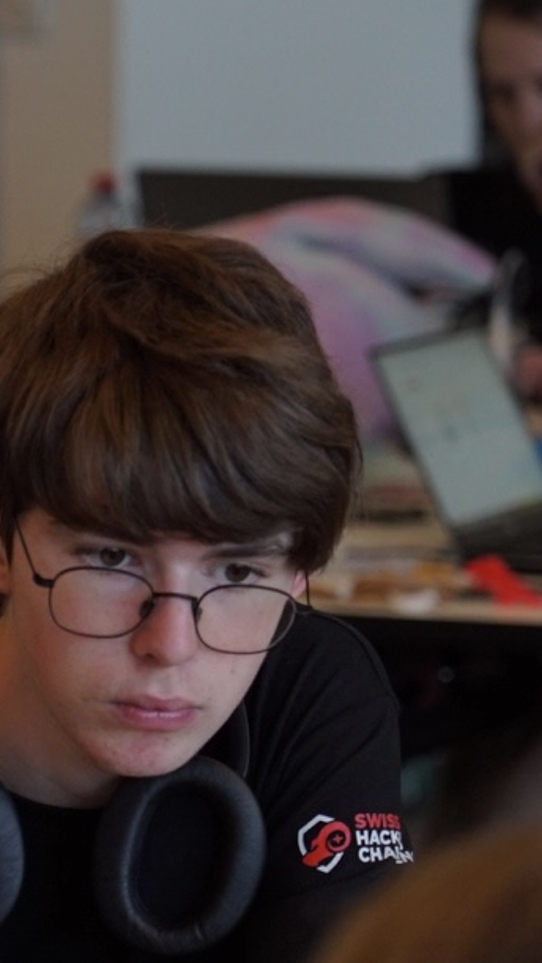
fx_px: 7430
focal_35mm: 291
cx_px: -57
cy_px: 634
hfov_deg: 4.2
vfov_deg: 7.4
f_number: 4
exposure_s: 1/200
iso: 1000
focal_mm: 105
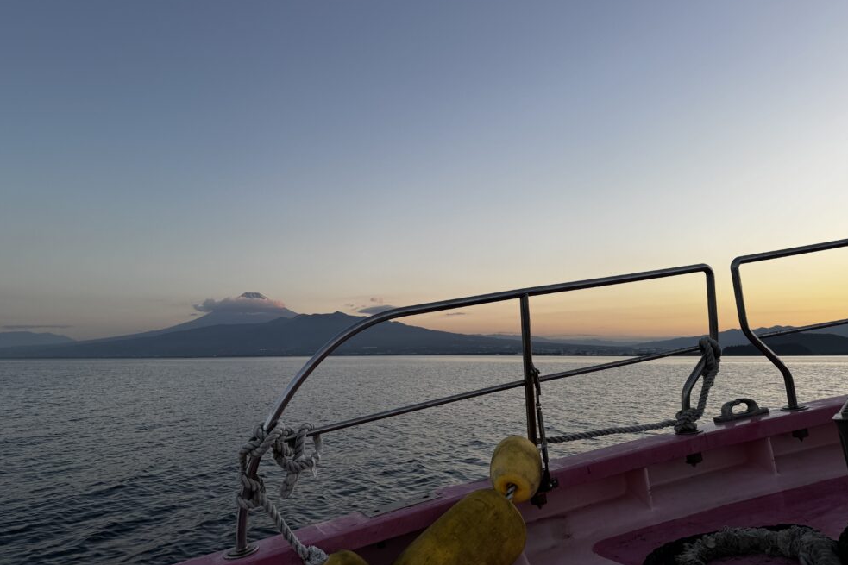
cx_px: 411
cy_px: 250
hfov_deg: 69.4
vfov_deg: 49.4
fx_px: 612
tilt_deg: +9.3
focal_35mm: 26
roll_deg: -0.9
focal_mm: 6.76
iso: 80
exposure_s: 1/621
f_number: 1.78
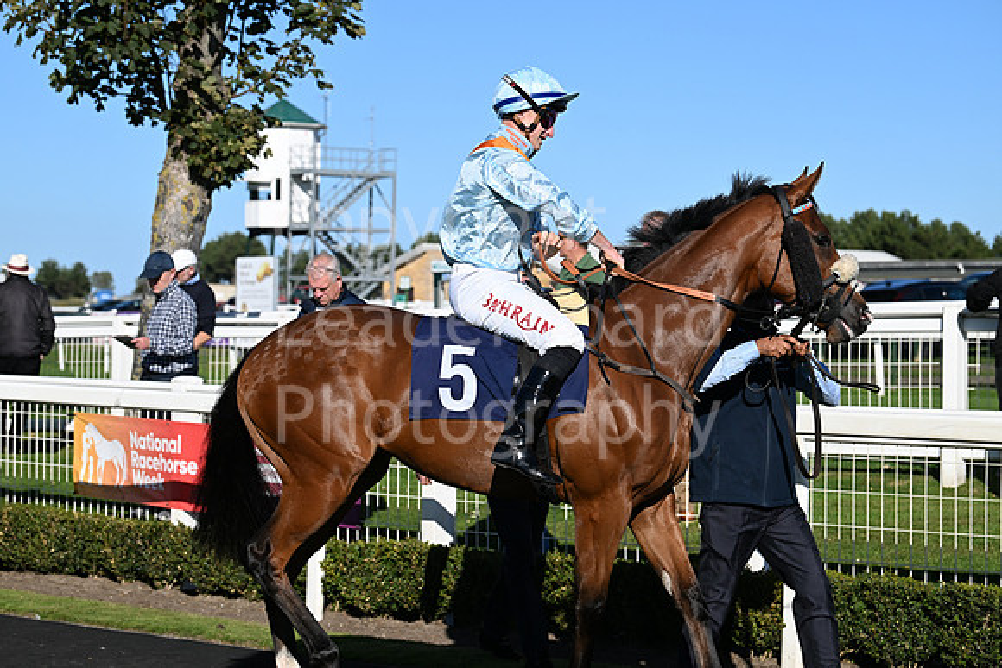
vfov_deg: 14.9
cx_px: 501
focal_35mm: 92
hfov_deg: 22.1
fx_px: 2561
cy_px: 334
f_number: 5.6
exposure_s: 1/3200
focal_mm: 92
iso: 400
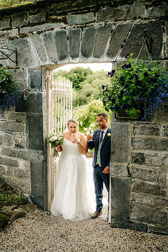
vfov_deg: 54.4
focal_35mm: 35
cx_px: 84
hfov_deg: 37.9
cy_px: 126
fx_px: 245
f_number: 2
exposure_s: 1/500
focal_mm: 35
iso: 100
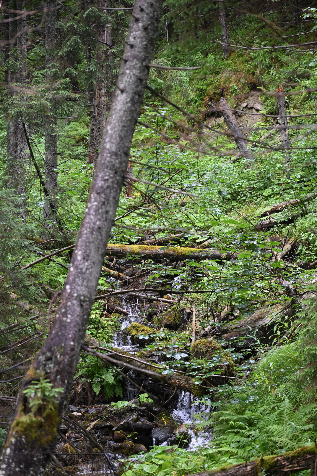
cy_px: 238
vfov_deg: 17.1
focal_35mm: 120
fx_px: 1585
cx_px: 158
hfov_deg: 11.4
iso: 800
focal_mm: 120
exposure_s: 1/125
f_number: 4
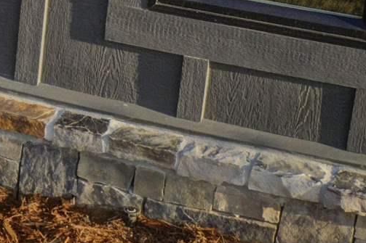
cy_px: -492
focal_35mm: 171
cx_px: -645
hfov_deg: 9.8
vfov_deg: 7.1
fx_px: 1738
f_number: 5.6
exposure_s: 1/200
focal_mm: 10.3
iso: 100
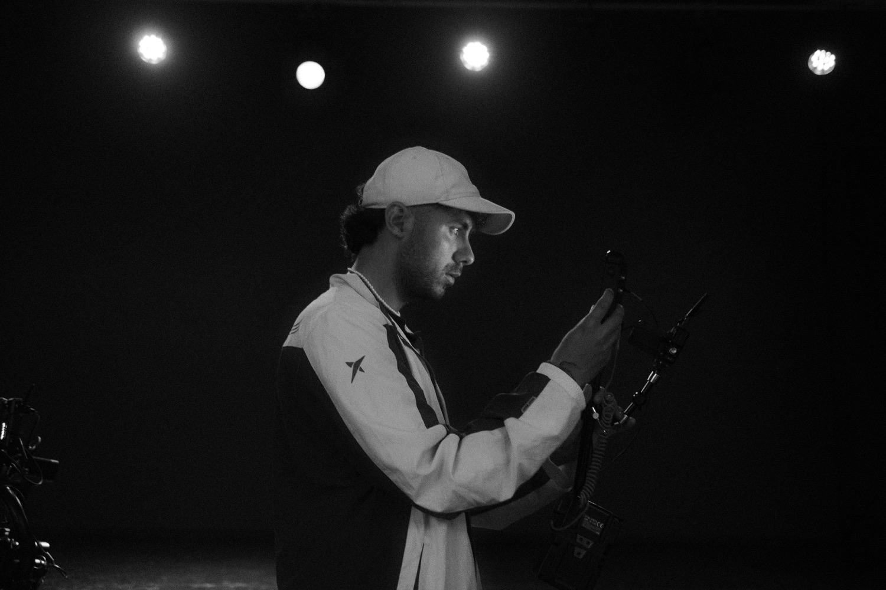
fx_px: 861
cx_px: 443
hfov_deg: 54.4
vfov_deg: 37.9
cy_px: 295
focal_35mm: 35
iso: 5000
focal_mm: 23
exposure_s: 1/160
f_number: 1.4
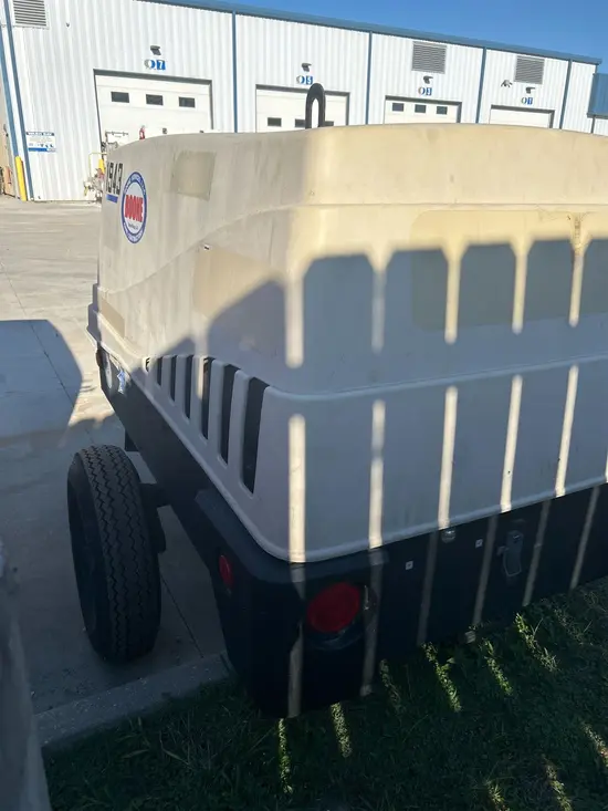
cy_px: 406
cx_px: 304
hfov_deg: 53.1
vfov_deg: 67.3
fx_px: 609
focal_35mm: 26
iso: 50
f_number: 1.5
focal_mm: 5.7
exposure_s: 1/4274
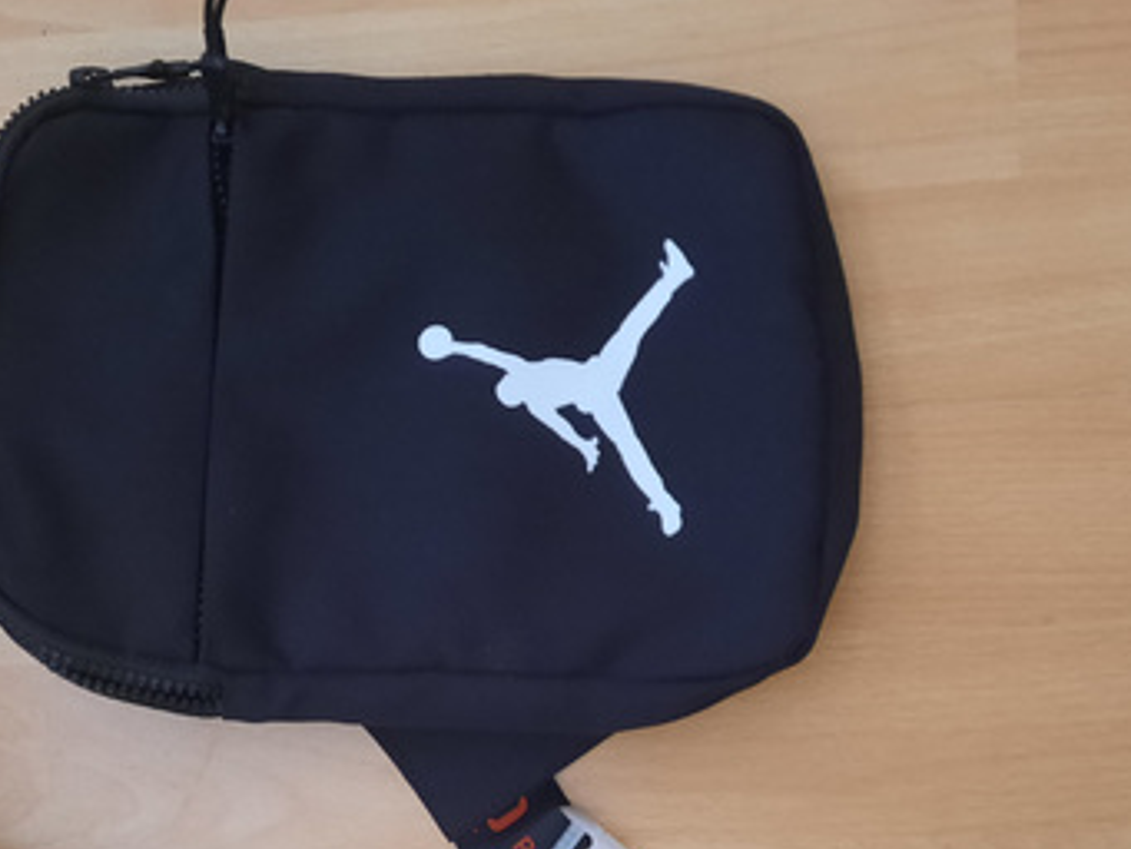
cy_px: 740
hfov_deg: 42.8
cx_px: 478
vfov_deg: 31.6
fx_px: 1438
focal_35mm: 44
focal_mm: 4.6
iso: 500
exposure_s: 1/25
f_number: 2
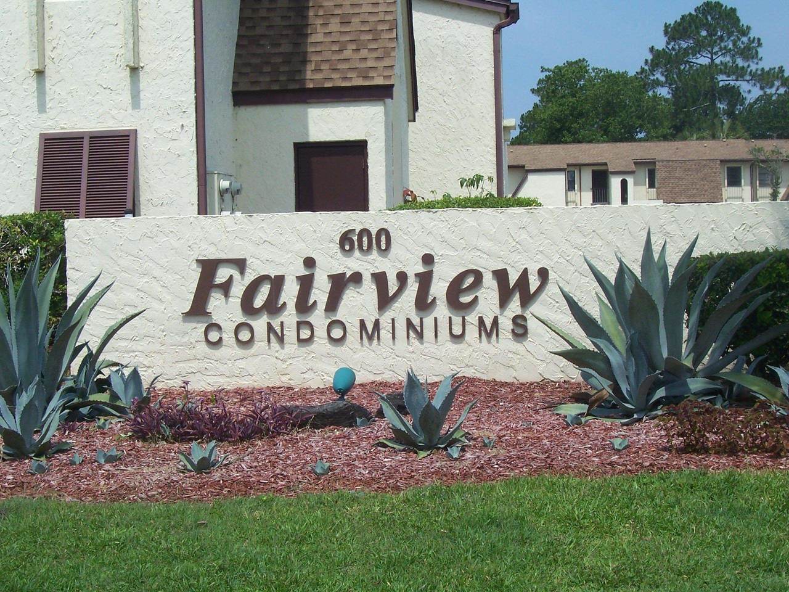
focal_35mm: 66
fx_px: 1504
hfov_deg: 29.4
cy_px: 296
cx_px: 394
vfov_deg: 22.3
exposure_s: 1/350
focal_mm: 10.8
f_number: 6.7
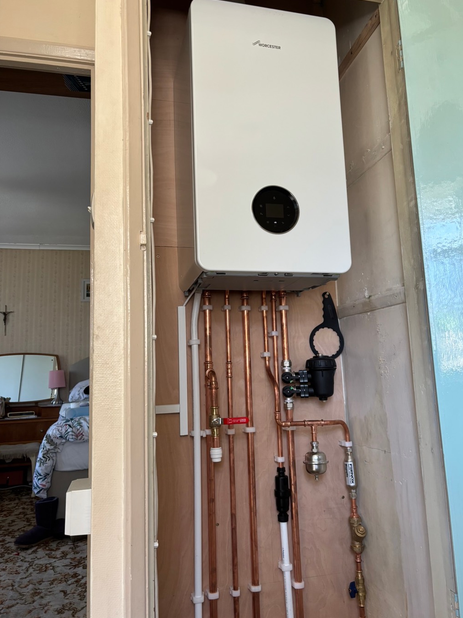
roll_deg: +0.9
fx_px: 482
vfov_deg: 65.3
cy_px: 298
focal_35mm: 27
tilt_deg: +9.3
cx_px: 239
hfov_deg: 51.3
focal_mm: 5.96
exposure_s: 1/98
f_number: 1.6
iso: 125
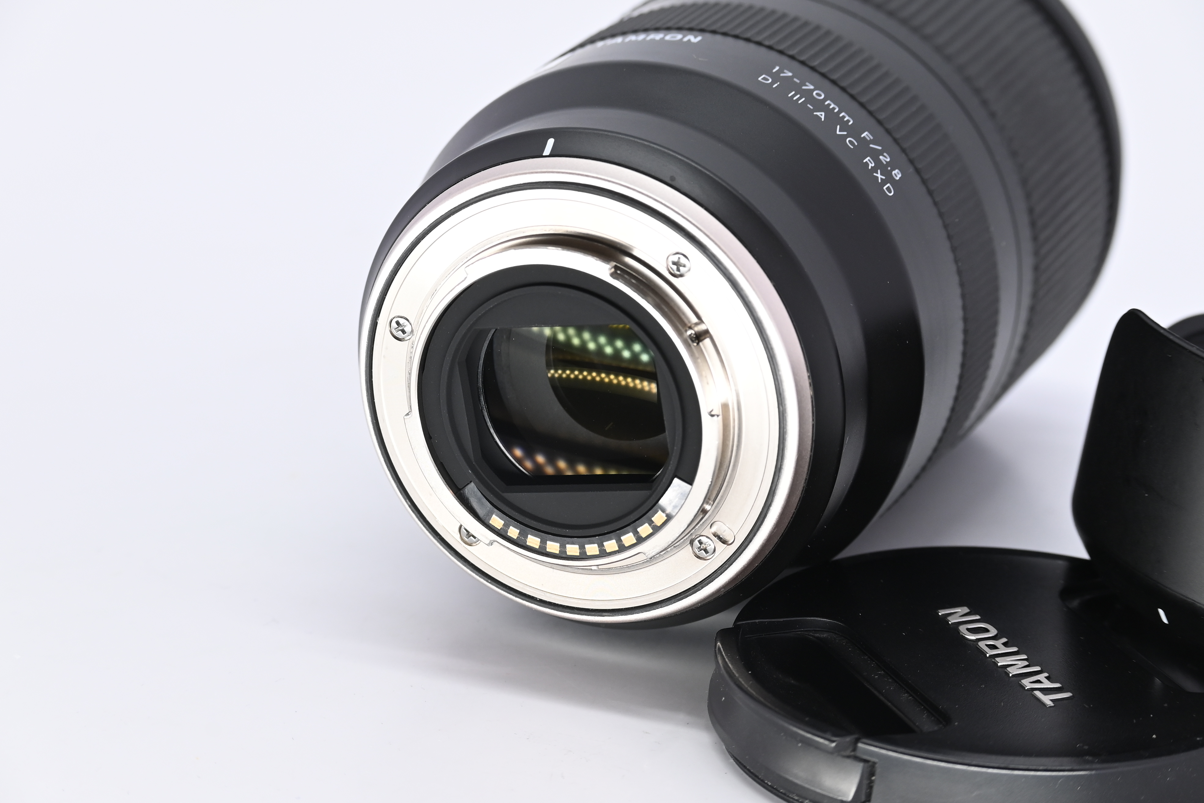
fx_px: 4548
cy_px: 402
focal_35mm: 136
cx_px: 602
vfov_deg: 10.1
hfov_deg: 15.1
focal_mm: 91
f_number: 9
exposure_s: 1/160
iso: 500
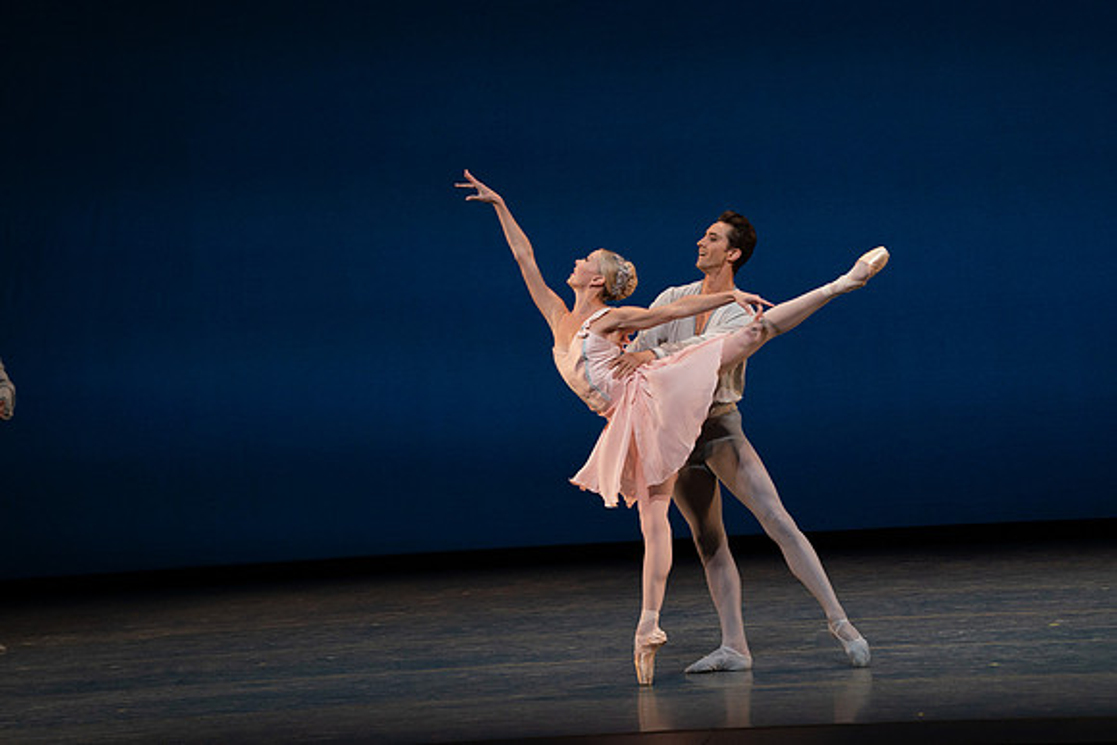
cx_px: 558
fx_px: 6207
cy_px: 372
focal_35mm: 200
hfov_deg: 10.3
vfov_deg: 6.9
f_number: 8
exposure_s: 1/500
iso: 3200
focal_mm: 200
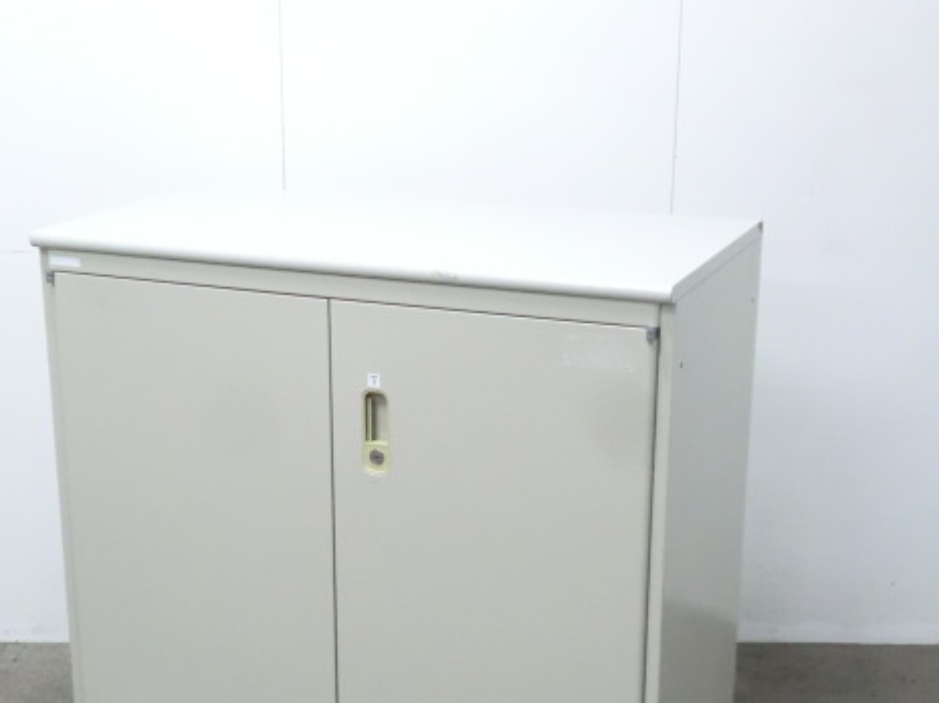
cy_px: 448
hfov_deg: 31.2
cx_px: 400
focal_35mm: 62
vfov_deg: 23.5
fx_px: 1681
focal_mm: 8.2
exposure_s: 1/30
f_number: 4.3
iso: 800
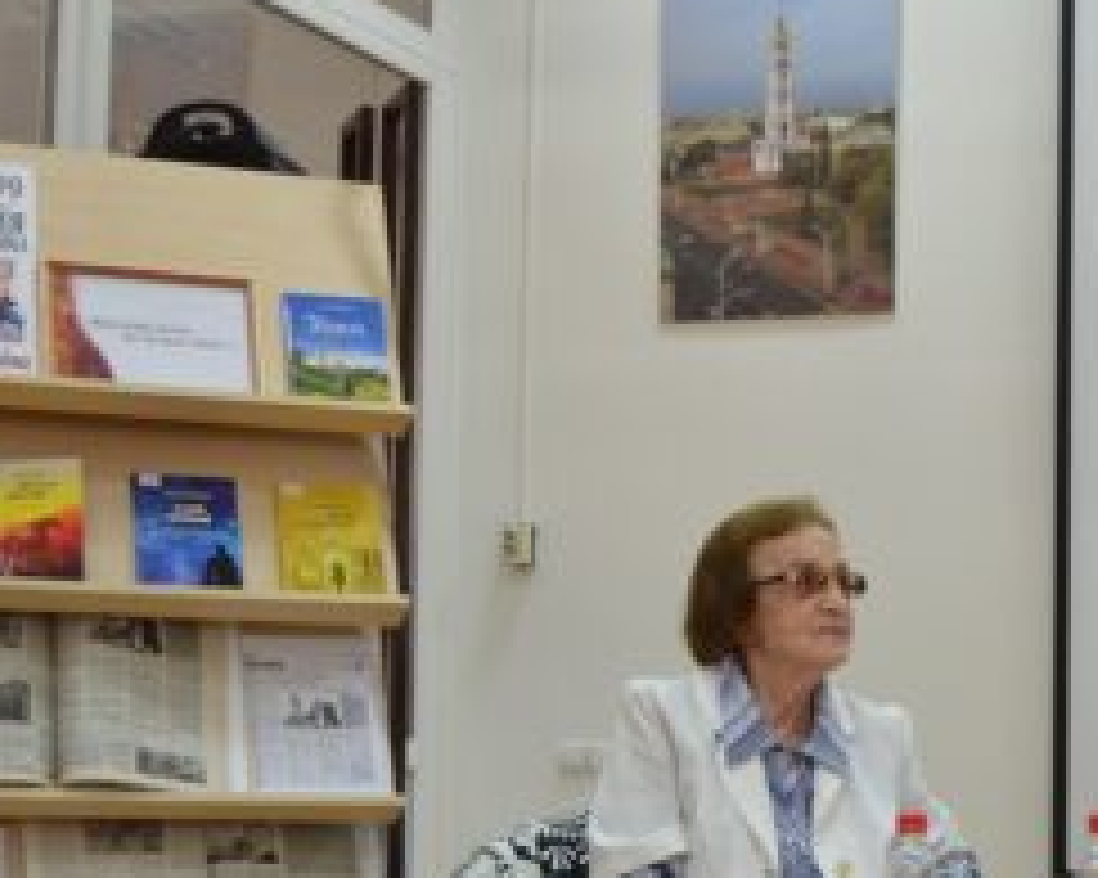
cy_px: 684
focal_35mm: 90
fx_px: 2924
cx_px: 1089
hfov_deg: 20.6
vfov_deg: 17.0
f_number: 4
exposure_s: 1/60
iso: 450
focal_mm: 26
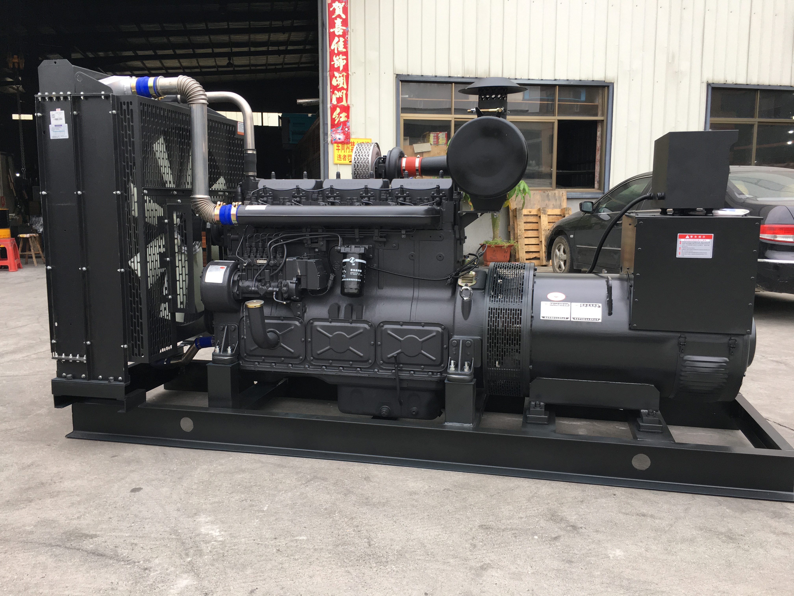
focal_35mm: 29
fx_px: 665
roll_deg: -0.2
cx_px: 397
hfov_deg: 61.7
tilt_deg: -7.5
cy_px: 298
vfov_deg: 48.2
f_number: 2.2
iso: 32
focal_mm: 4.15
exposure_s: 1/100
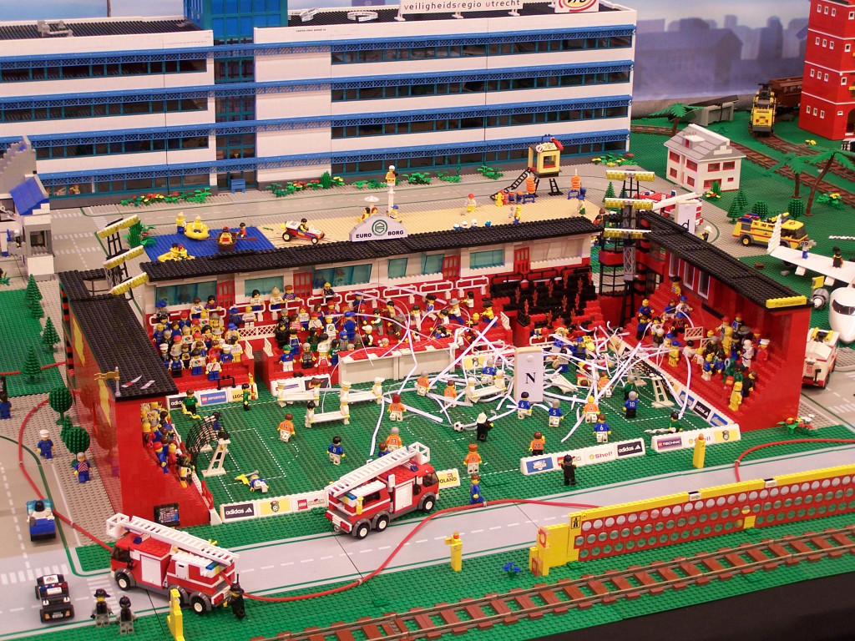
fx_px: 1581
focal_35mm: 64
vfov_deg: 22.9
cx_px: 428
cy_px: 320
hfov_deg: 30.3
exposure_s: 1/3
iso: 80
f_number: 3.2
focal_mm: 10.7
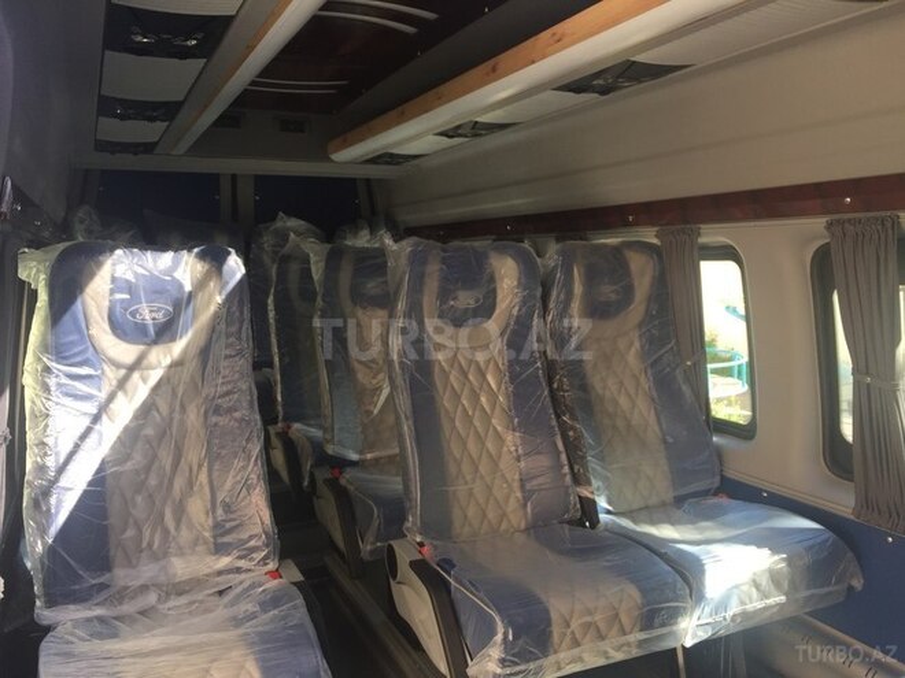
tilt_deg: -5.0
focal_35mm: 29
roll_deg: +1.5
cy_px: 339
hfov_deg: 61.7
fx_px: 758
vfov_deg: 48.2
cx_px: 452
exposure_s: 1/128
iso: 32
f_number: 2.2
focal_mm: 4.15
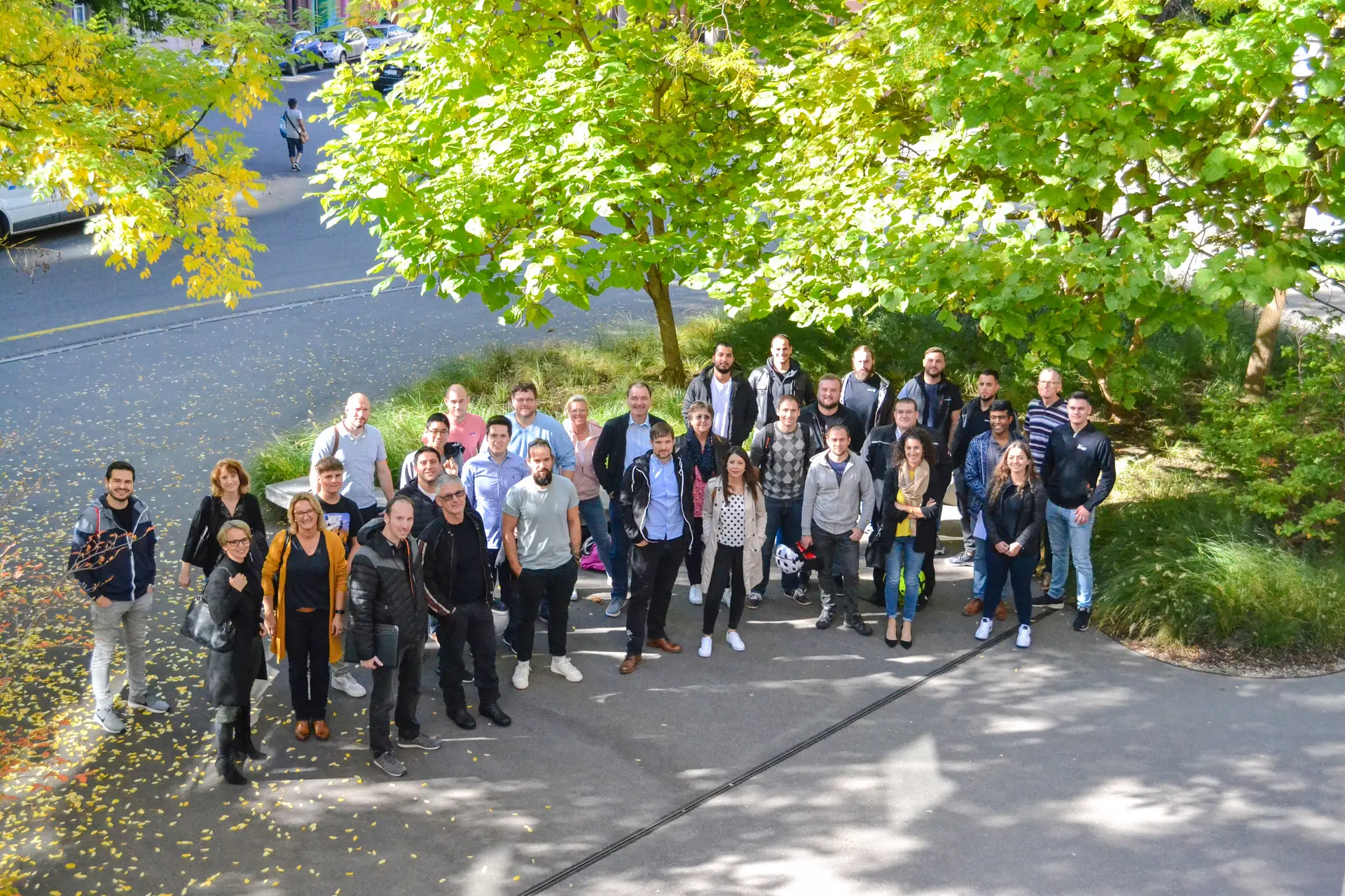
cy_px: 448
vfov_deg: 31.9
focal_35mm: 42
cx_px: 672
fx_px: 1569
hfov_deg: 46.4
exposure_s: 1/1600
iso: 3200
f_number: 4.5
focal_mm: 28
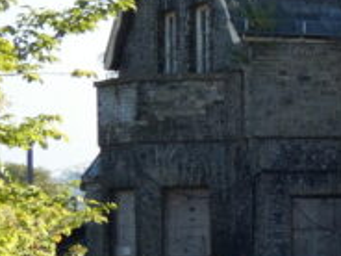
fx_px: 2709
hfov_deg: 6.9
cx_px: 691
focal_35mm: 275
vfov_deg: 5.4
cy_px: 121
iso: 80
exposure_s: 1/200
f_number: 4.2
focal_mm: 11.9
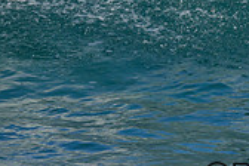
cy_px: -132
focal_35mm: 3794
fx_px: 26240
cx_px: 331
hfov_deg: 0.5
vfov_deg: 0.4
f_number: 8
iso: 560
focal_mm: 800
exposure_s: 1/2000
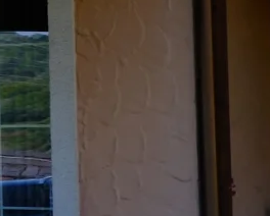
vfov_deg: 7.1
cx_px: -618
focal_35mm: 218
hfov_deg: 7.5
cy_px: -17
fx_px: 1745
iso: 320
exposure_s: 1/550
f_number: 5.6
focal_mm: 21.4
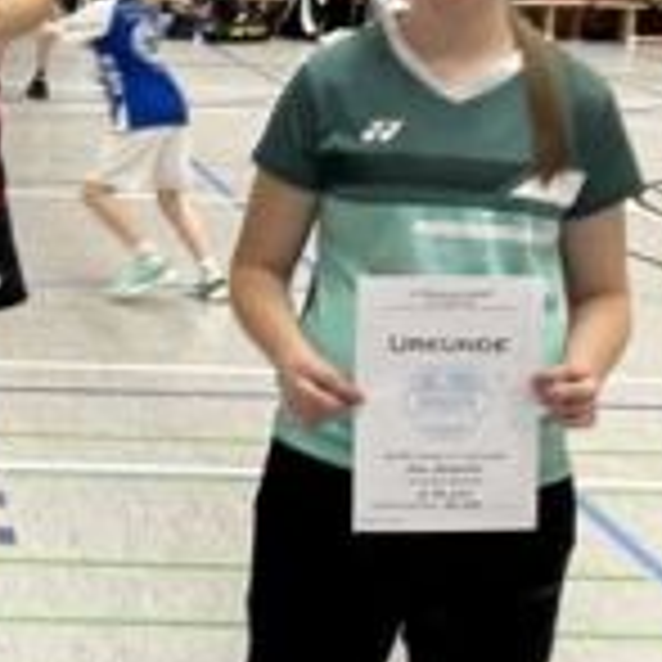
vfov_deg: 13.9
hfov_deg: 13.6
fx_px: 2705
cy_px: 275
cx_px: -131
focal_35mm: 125
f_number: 1.5
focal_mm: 5.7
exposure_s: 1/50
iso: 125
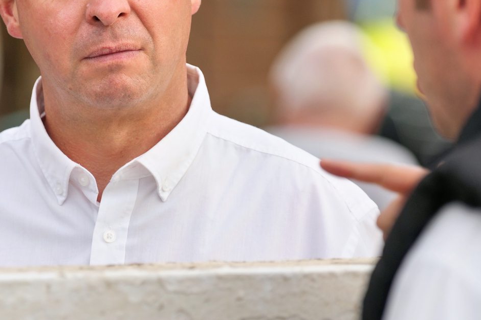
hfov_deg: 5.7
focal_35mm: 364
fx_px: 4861
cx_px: 173
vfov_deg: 3.8
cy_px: 84
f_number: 4
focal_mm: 190
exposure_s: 1/500
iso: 400
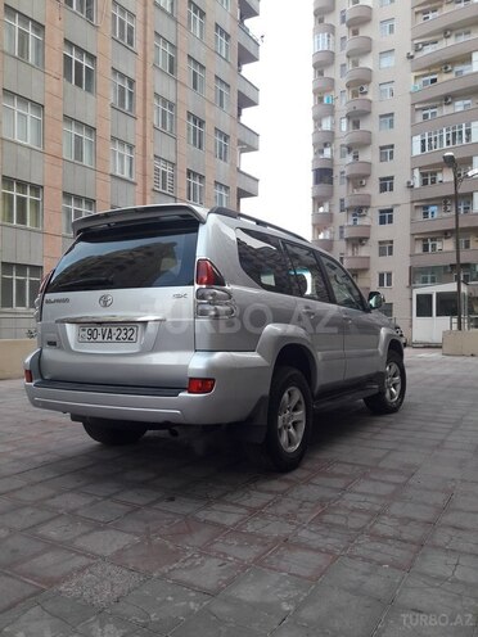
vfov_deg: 63.4
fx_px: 516
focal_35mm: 28
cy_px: 318
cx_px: 239
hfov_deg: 49.7
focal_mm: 3.7
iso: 64
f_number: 1.9
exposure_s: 1/100
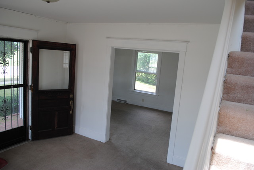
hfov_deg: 67.3
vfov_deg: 48.0
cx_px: 127
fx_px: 191
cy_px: 85
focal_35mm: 27
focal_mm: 18
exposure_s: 1/100
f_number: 5
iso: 200
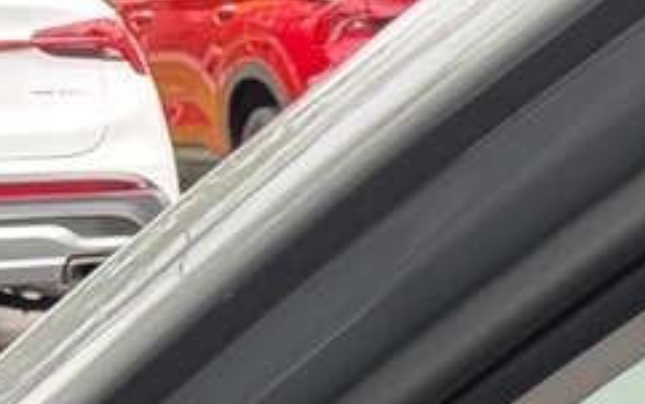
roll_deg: -0.6
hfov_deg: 10.8
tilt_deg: -27.6
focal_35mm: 169
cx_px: 1485
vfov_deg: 6.5
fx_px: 2973
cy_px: 1517
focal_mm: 6.76
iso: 80
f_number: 1.78
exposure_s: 1/325
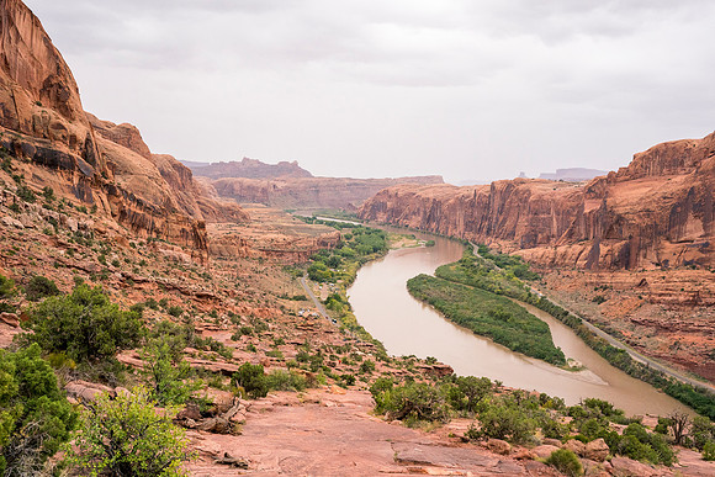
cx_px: 358
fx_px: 726
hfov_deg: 52.4
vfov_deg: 36.4
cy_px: 238
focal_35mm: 37
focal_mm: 36
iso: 2500
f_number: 8
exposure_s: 1/640
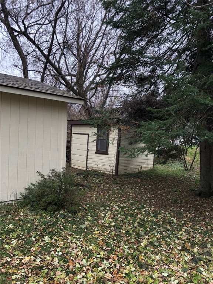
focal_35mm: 28
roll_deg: -1.8
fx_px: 230
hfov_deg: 49.7
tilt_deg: +0.8
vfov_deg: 63.4
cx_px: 106
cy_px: 142
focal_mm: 3.99
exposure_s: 1/120
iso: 25
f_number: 1.8
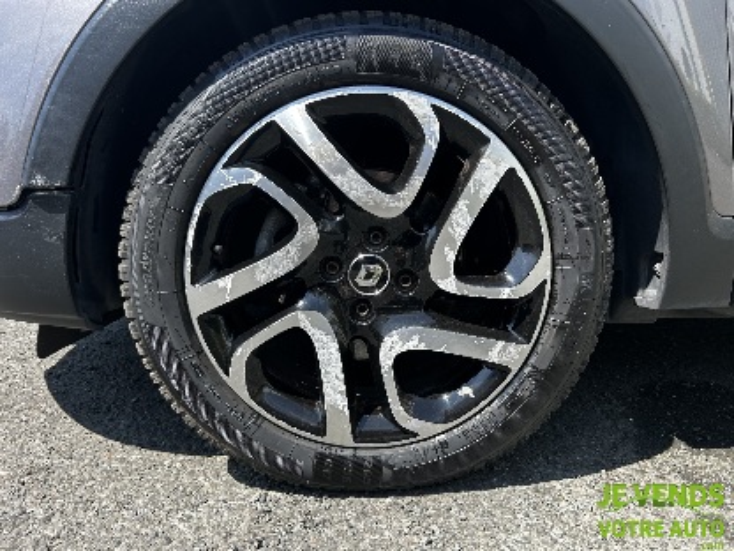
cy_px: 276
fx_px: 551
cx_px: 367
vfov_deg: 53.1
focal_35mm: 26
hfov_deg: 67.3
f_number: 1.5
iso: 50
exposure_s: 1/982
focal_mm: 5.7
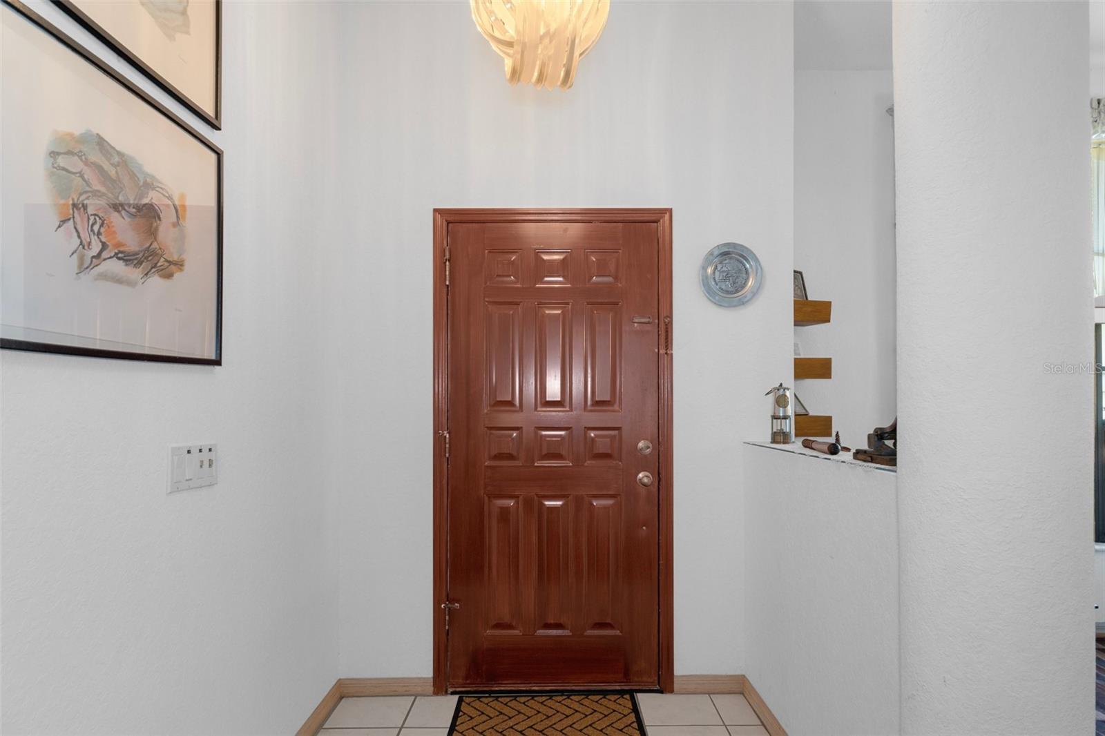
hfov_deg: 85.4
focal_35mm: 20
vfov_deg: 63.2
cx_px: 552
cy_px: 368
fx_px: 598
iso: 640
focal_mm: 13
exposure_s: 1/1.25
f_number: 8
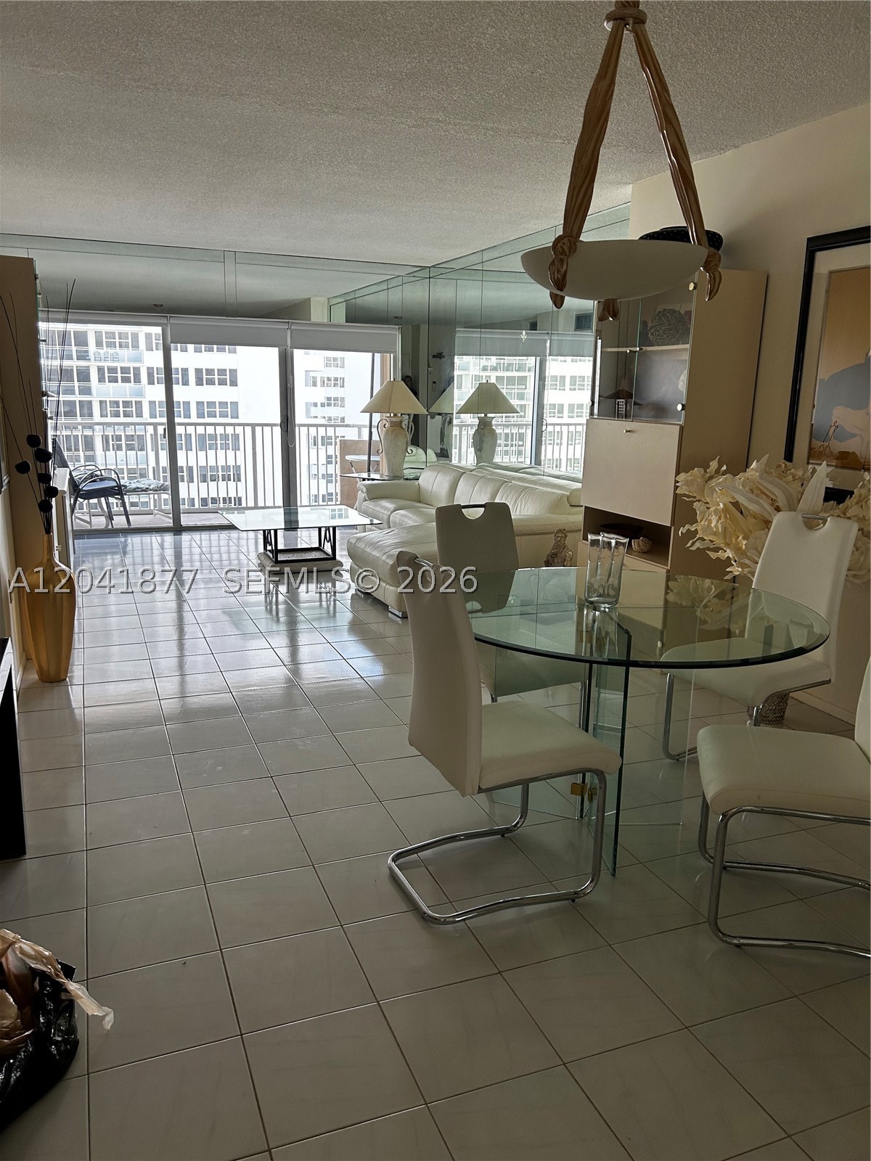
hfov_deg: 53.1
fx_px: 872
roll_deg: -1.4
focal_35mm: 26
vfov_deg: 67.3
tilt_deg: -12.5
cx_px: 436
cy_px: 580
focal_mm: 5.7
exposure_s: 1/120
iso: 100
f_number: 1.5
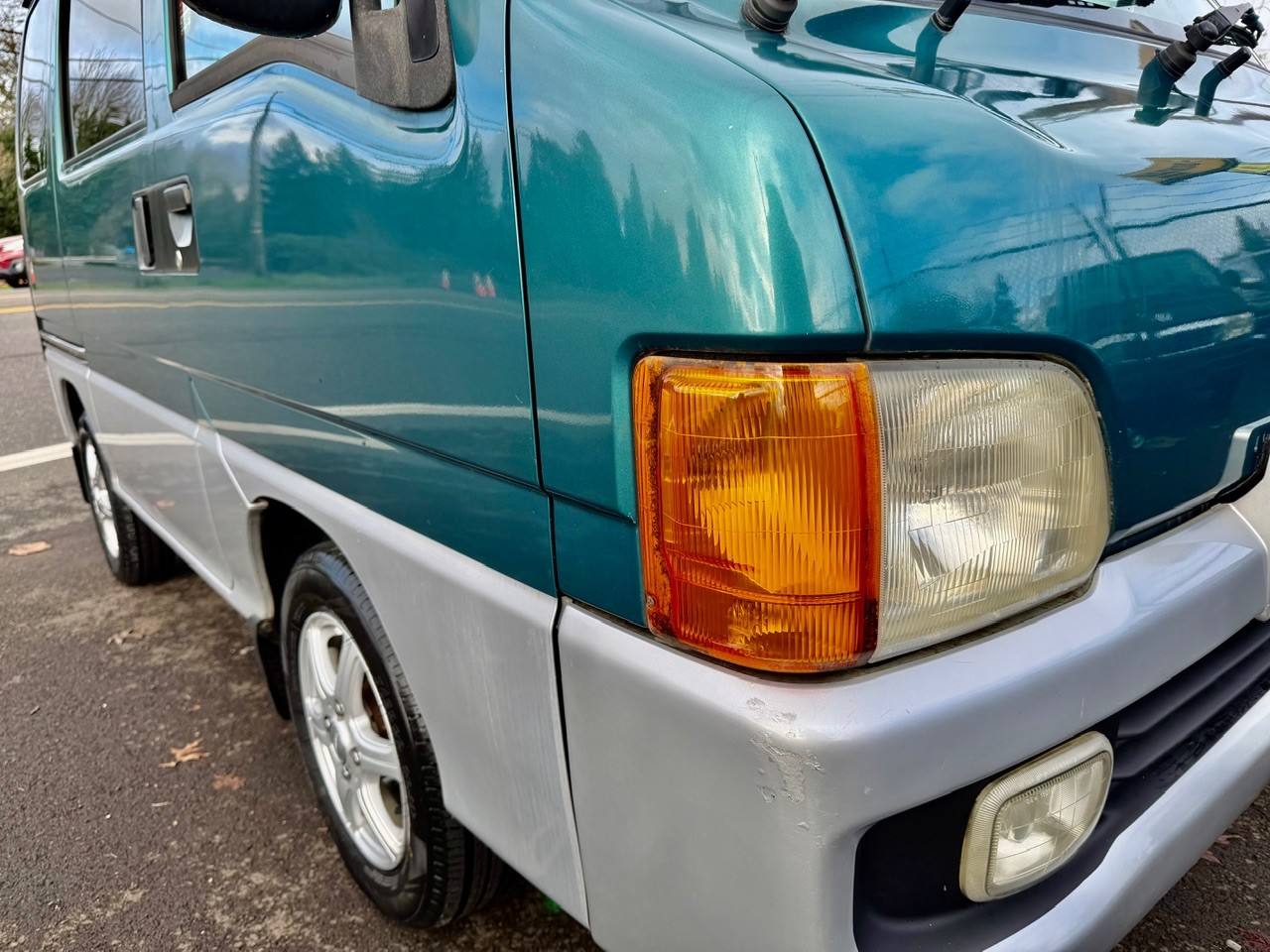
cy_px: 476
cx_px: 635
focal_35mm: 24
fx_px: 881
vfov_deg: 56.8
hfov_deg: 71.6
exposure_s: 1/888
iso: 80
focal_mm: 6.76
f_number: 1.78
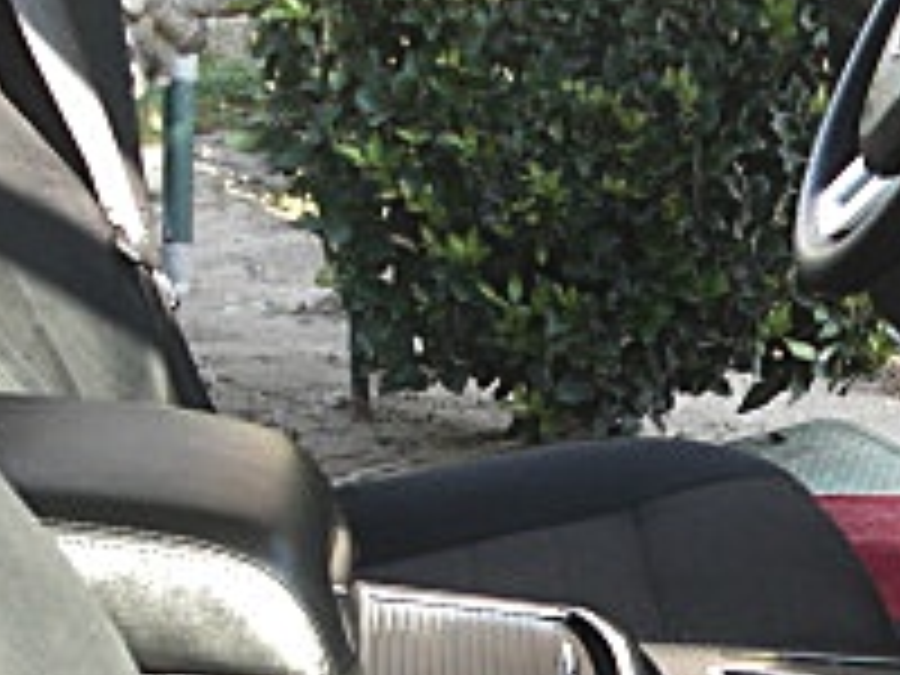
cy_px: 819
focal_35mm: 115
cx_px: 909
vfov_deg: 12.6
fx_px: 2990
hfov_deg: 16.7
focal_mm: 6.3
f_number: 2.8
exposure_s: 1/80
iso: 100
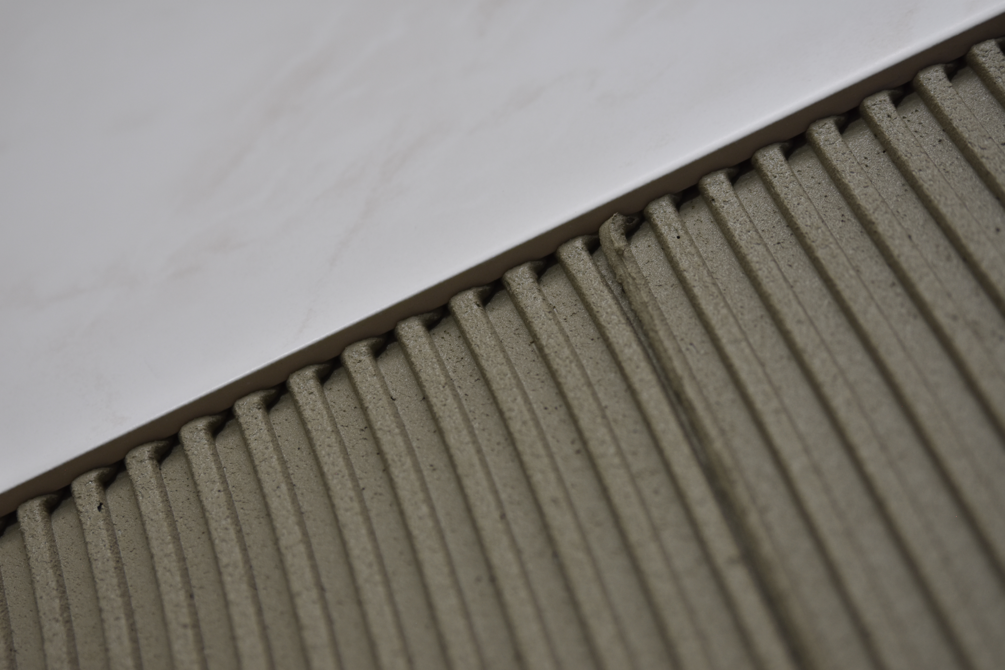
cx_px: 502
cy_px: 335
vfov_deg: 16.6
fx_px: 2303
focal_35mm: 82
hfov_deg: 24.6
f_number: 2.8
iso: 320
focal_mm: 55
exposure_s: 1/160
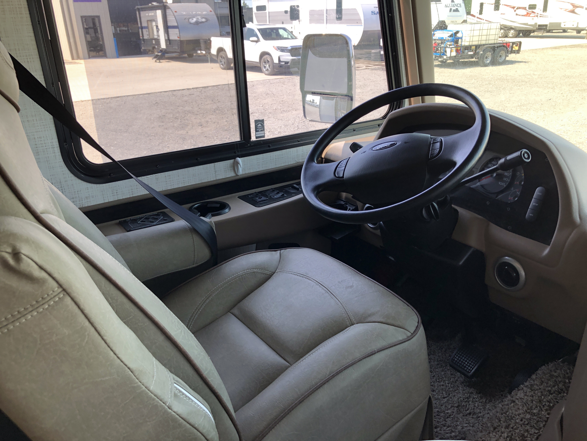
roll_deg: +2.6
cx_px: 294
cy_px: 220
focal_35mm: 28
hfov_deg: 63.4
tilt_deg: -24.3
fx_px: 475
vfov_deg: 49.7
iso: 25
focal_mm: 3.99
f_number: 1.8
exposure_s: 1/120
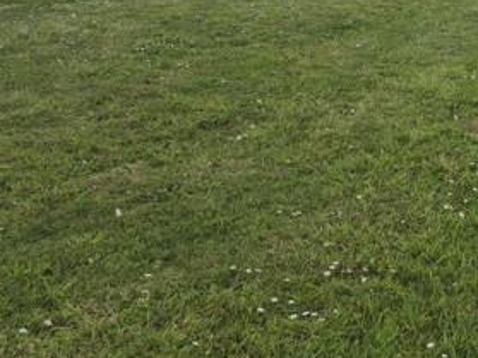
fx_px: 911
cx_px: 562
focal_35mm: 66
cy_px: 96
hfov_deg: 26.4
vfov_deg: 22.1
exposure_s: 1/862
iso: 25
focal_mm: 5.4
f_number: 1.8
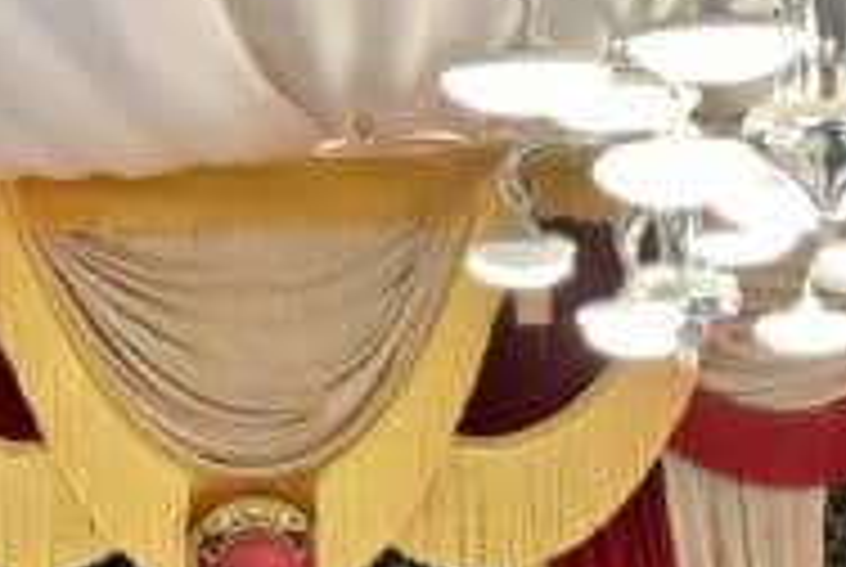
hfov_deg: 8.2
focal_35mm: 250
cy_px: 781
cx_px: 342
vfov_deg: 5.5
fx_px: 5884
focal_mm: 31
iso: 800
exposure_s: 1/250
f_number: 4
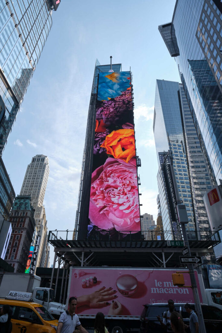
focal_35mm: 21
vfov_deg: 81.2
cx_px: 111
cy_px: 166
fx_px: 194
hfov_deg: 59.5
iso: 200
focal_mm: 14
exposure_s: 1/200
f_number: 8
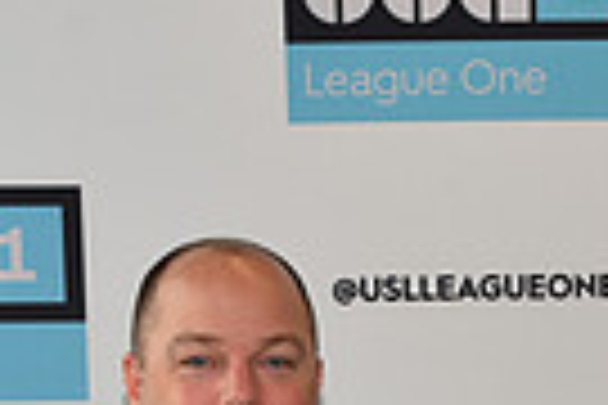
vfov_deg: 7.6
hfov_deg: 11.9
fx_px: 2905
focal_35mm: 172
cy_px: 821
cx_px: 513
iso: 400
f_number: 5.6
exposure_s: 1/60
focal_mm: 40
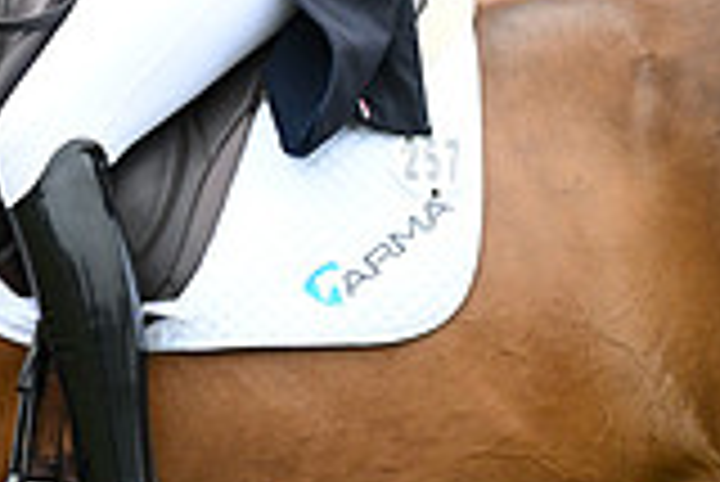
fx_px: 5865
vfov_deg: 4.7
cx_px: -508
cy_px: -164
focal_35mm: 293
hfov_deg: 6.9
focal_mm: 81
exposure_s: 1/1250
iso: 4000
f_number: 5
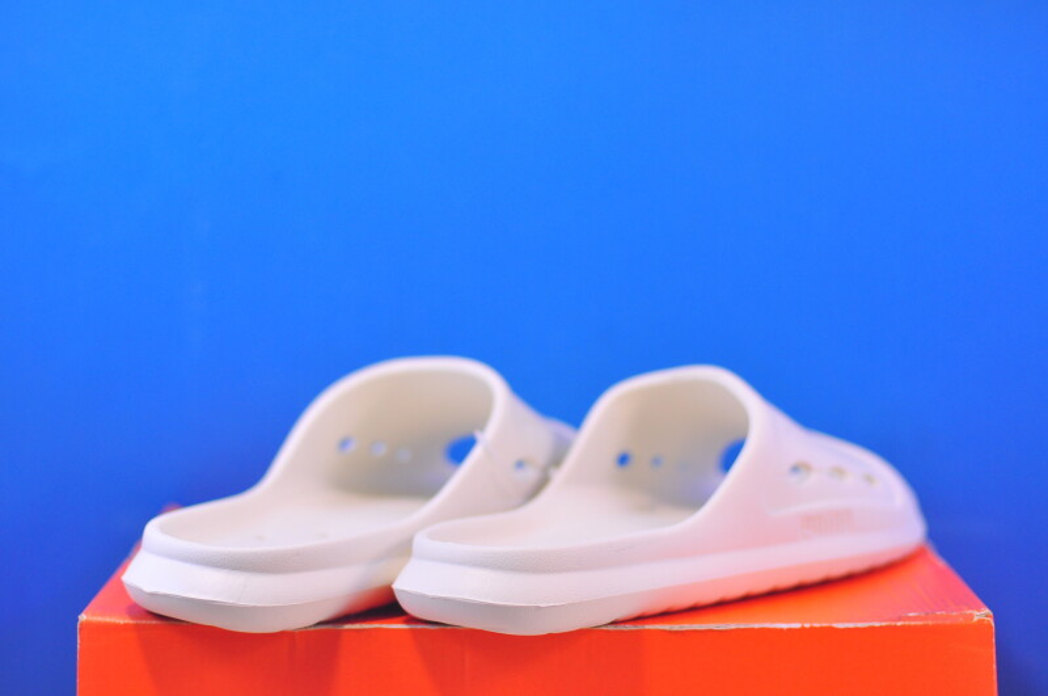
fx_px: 2180
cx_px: 524
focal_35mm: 75
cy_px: 348
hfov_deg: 27.0
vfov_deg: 18.1
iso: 250
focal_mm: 50
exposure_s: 1/320
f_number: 2.2
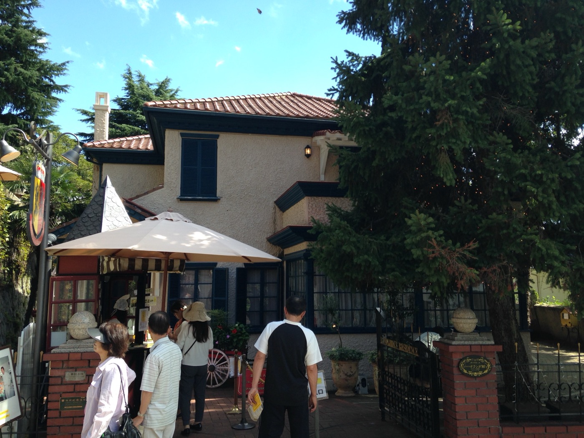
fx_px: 557
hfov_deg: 55.4
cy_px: 219
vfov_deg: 42.9
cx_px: 292
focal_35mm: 33
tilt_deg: +7.7
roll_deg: -1.0
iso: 50
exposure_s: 1/484
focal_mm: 4.12
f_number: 2.4
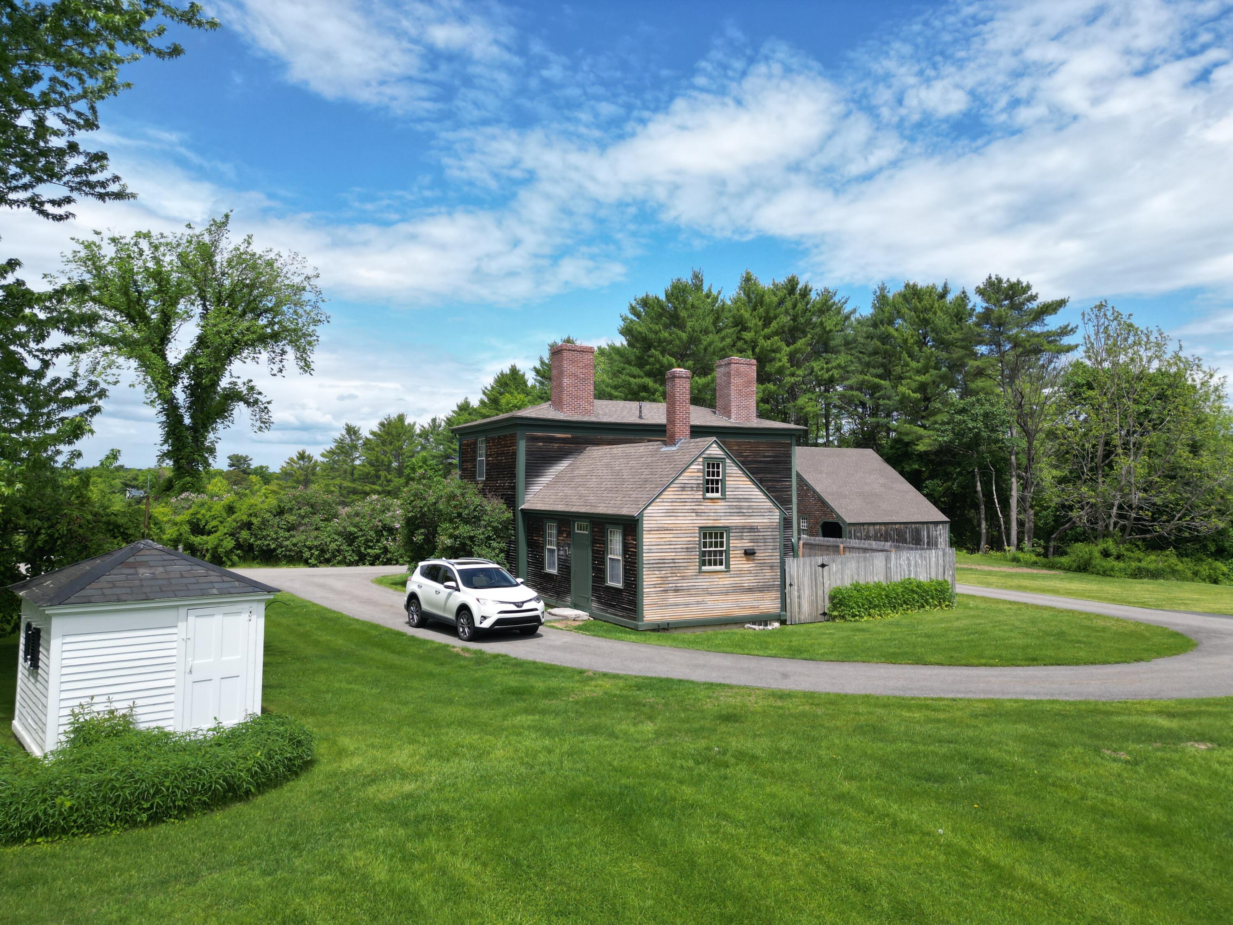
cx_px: 616
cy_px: 462
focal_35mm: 24
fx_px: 855
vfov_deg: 56.8
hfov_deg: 71.6
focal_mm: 6.72
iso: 100
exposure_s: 1/2500
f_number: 1.7
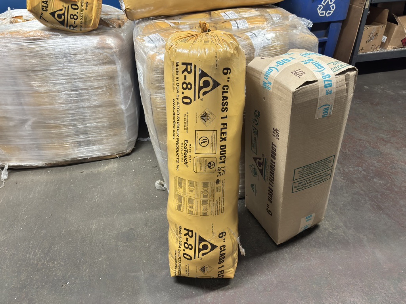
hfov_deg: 67.3
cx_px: 203
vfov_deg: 53.1
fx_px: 305
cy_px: 152
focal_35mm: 26
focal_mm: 5.96
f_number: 1.6
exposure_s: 1/60
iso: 200
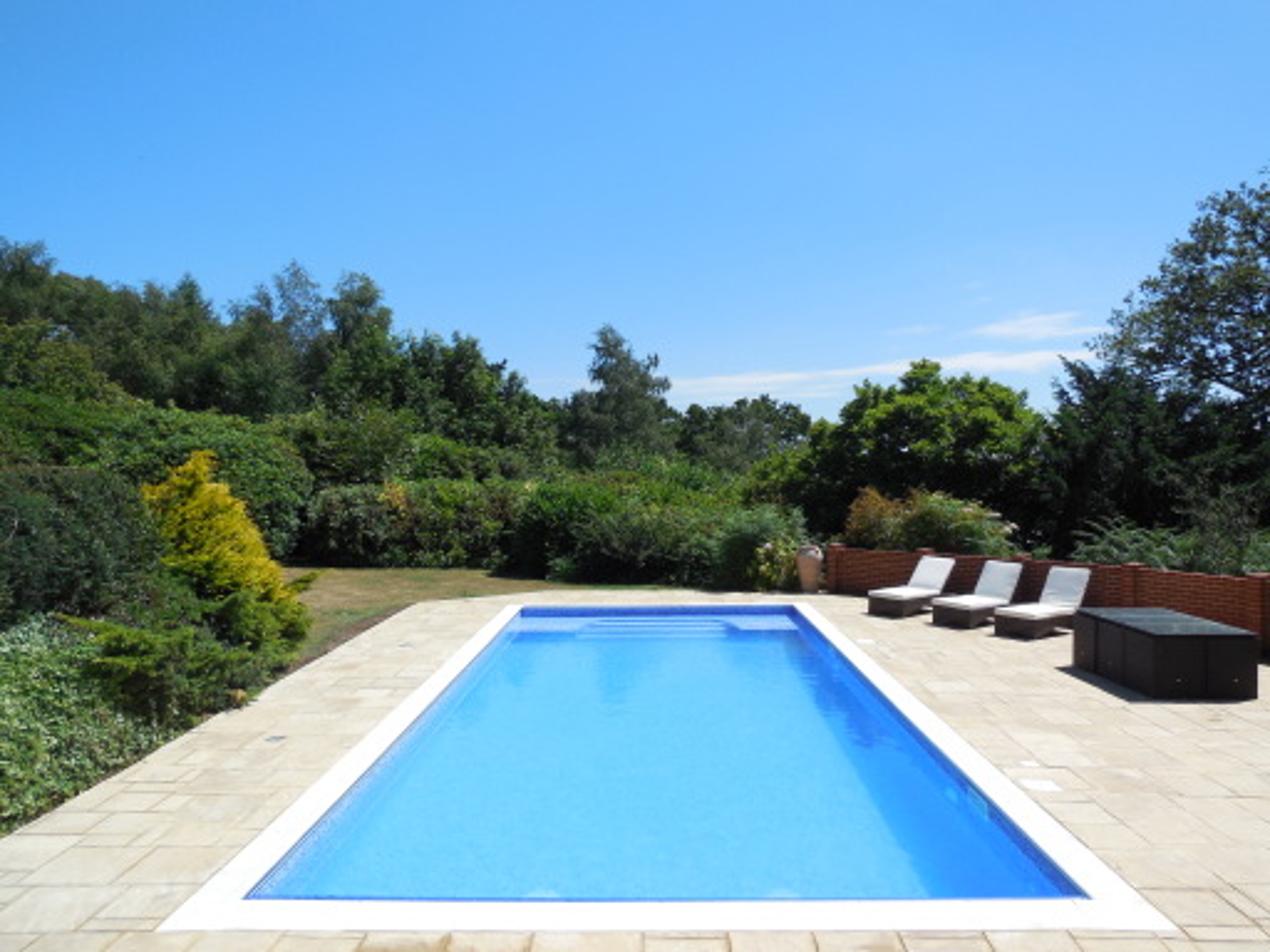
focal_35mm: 25
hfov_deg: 69.4
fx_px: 917
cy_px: 476
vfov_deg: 54.9
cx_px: 635
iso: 125
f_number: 3.1
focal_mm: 4.5
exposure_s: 1/1600
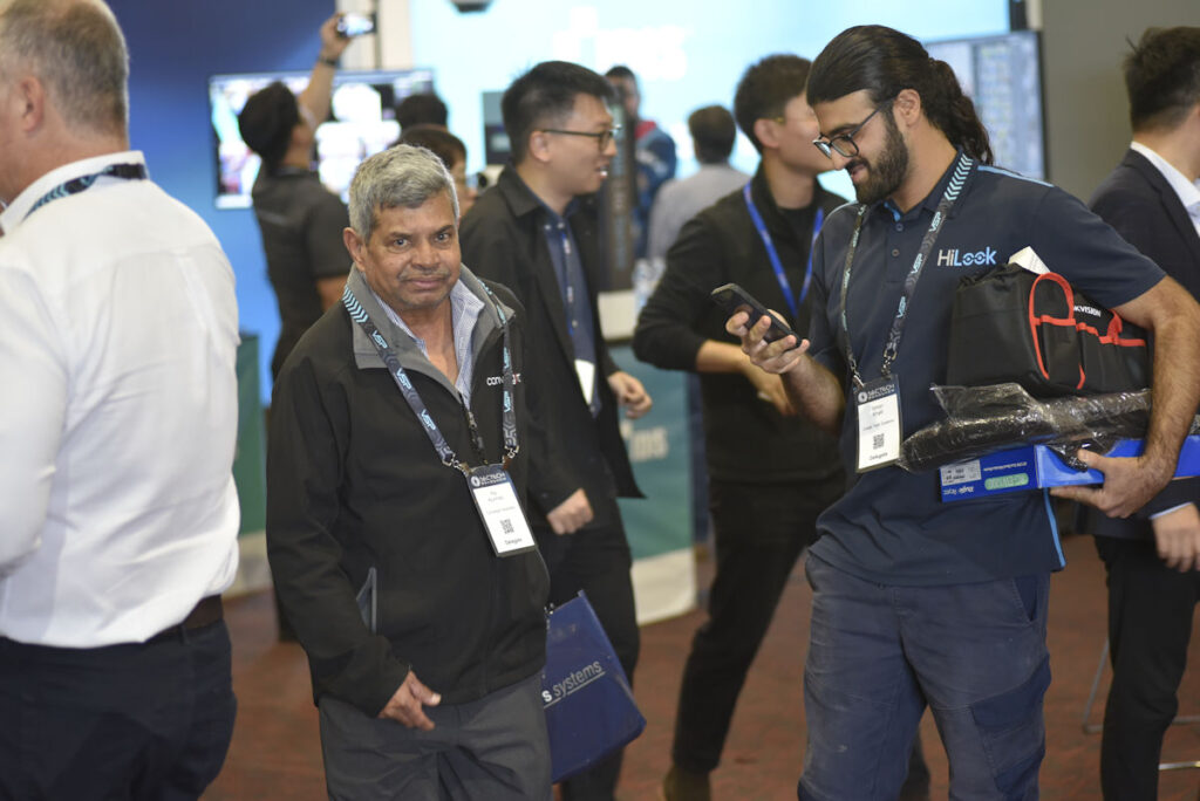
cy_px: 400
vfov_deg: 13.7
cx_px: 600
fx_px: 3335
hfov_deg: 20.4
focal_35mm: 100
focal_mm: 100
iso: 1800
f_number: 2.8
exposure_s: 1/125
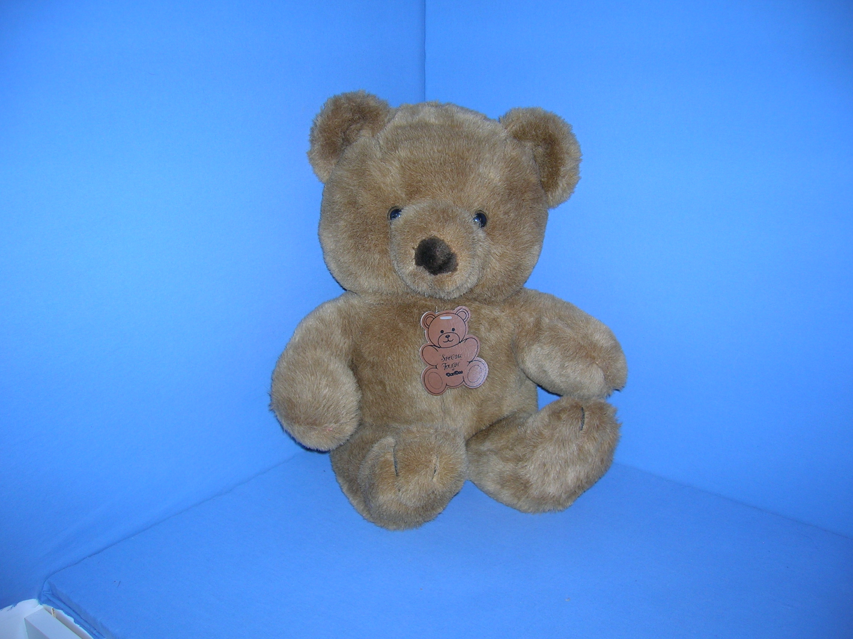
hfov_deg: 54.0
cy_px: 320
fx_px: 837
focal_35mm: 34
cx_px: 426
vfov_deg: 41.7
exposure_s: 1/60.1
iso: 50
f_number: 2.9
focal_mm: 5.7
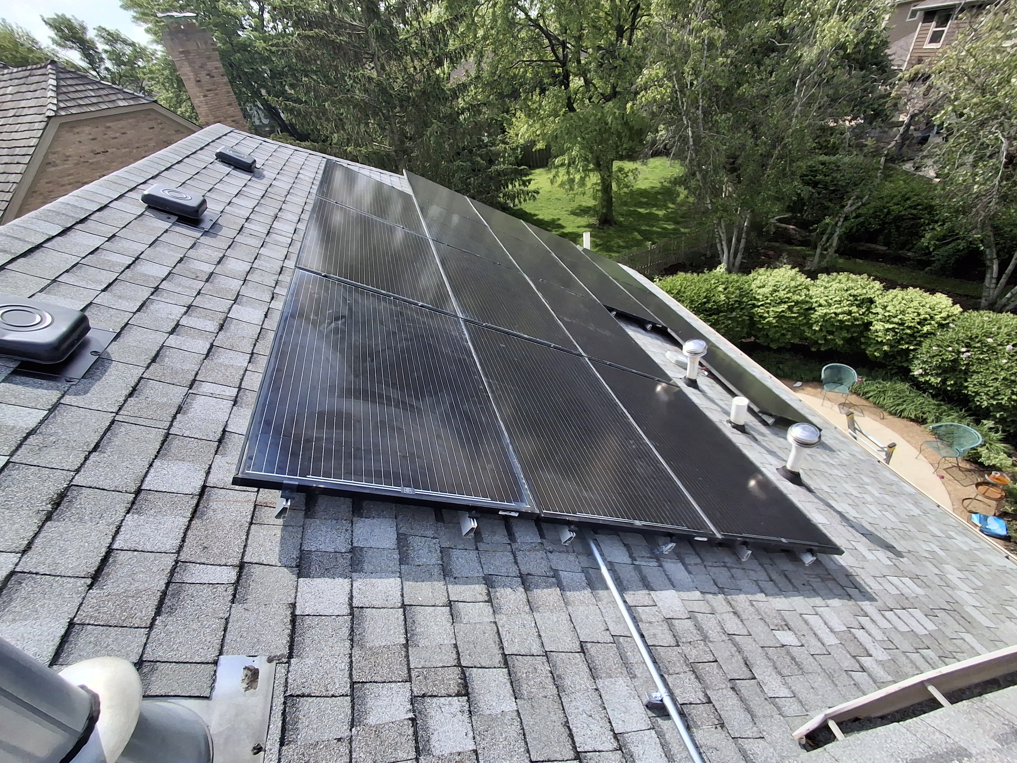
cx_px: 508
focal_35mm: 16
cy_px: 382
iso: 40
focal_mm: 1.64
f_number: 2.2
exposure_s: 1/1724
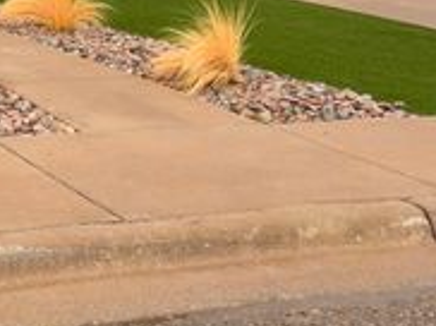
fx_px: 830
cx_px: -151
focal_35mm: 66
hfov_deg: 25.0
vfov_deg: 20.4
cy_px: -90
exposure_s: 1/578
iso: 64
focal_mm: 6.93
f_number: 1.8
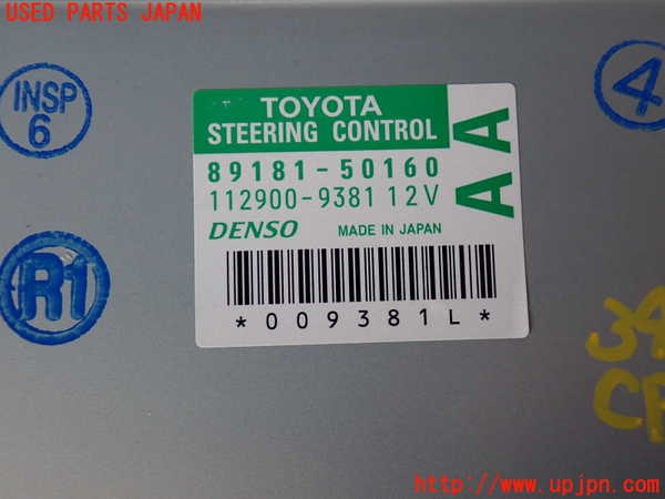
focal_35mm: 38
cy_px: 250
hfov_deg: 49.0
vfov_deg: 37.7
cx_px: 332
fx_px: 730
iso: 200
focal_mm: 6.83
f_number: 2.7
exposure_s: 1/80
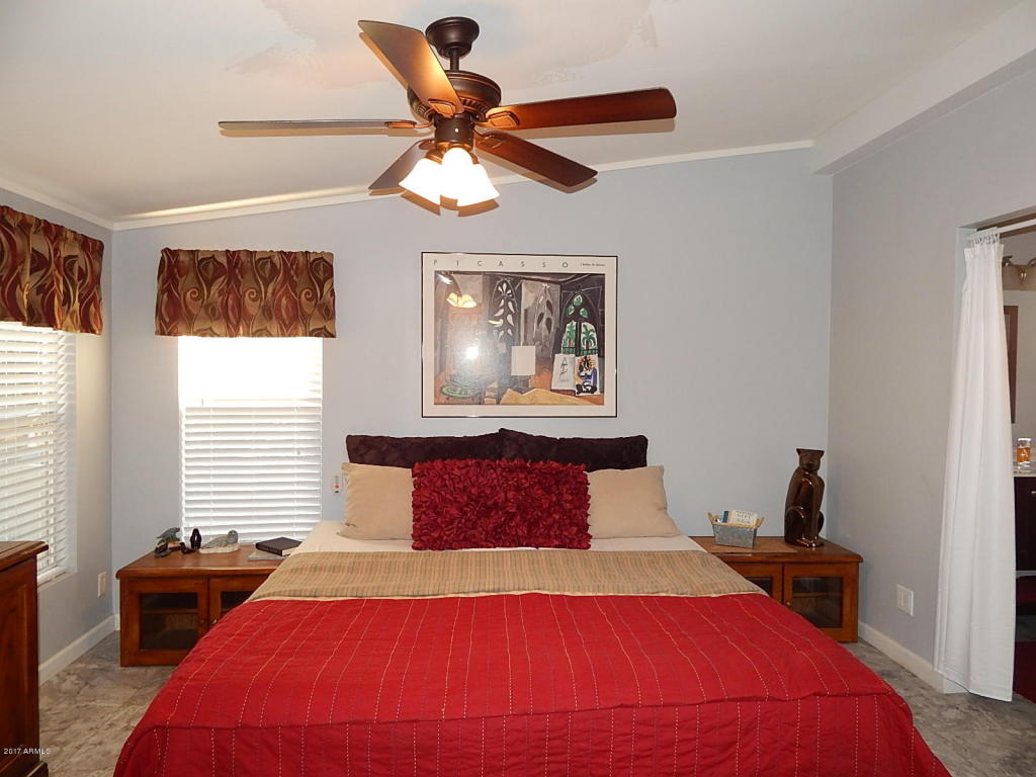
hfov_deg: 73.9
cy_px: 388
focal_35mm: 23
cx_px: 518
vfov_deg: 58.9
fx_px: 688
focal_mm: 4
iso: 200
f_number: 3
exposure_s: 1/30
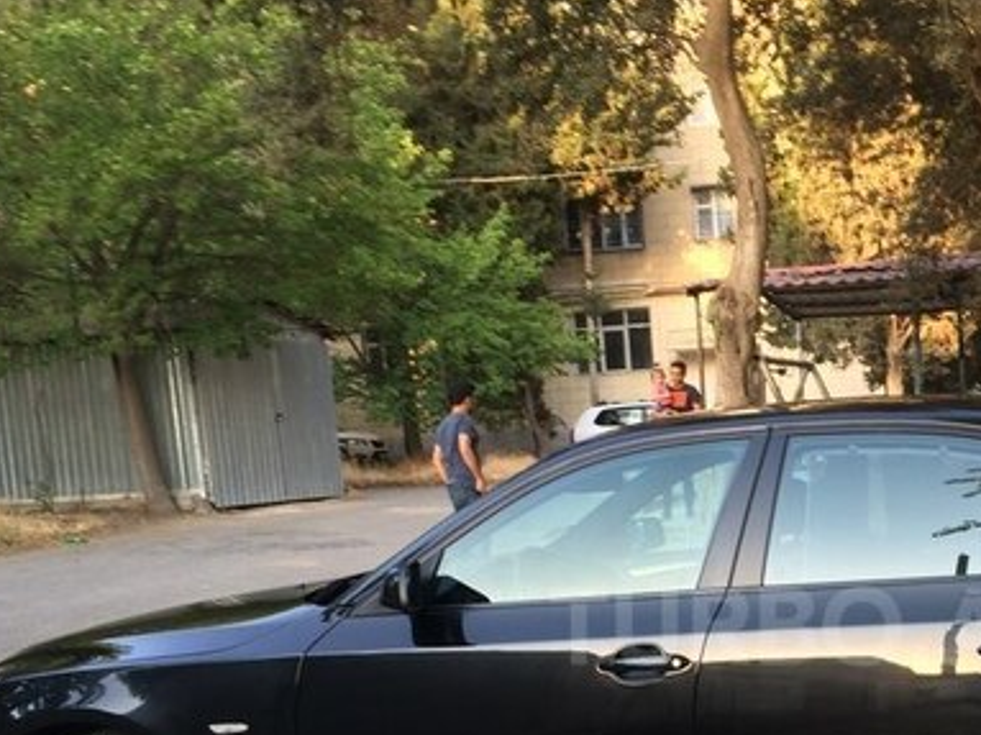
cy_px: 626
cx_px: 812
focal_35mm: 50
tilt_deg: -8.9
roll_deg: +2.7
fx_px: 1417
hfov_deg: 36.6
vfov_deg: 28.2
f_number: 2.2
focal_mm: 4.15
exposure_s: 1/50
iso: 40
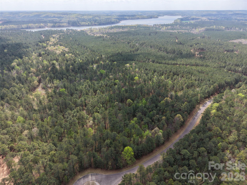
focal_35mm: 24
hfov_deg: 71.6
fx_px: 171
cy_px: 92
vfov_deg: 56.8
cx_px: 124
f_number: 1.8
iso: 100
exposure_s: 1/160
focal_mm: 8.67
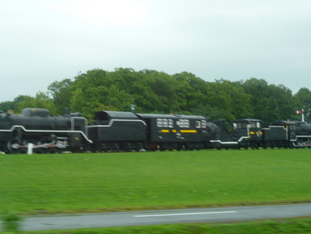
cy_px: 117
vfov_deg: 21.0
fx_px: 629
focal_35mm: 70
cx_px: 156
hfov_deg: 27.8
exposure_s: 1/40
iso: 100
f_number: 3
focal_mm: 7.2
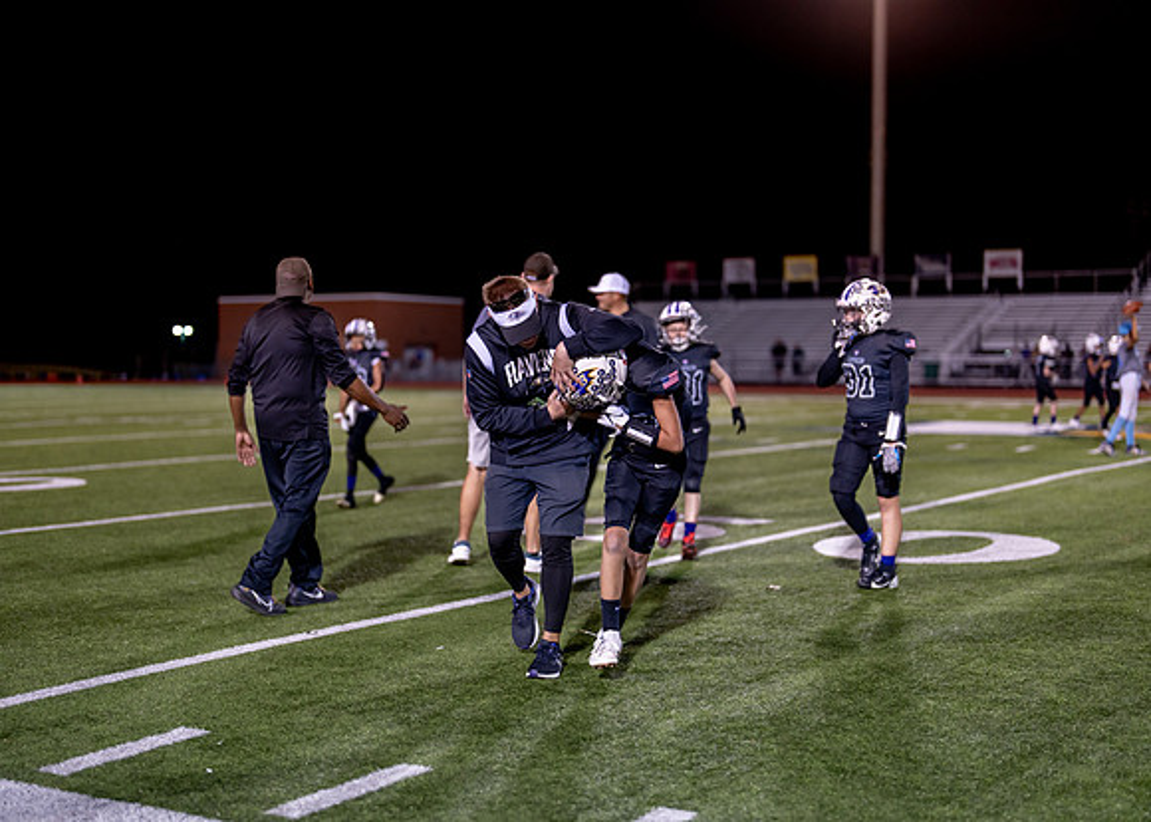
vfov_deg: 27.0
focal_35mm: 52
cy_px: 411
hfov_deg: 37.2
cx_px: 576
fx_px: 1712
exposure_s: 1/500
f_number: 1.2
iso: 320
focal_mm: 50
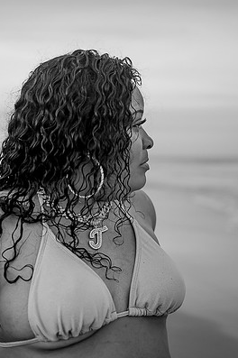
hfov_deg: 23.0
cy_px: 171
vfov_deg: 34.0
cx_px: 120
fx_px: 586
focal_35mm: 59
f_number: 2.2
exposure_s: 1/250
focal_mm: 35
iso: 640
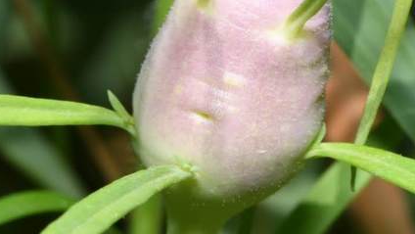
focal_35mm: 373
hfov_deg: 5.8
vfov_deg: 3.3
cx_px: 228
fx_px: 4109
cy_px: 30
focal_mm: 105
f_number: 29
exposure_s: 1/60
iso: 100
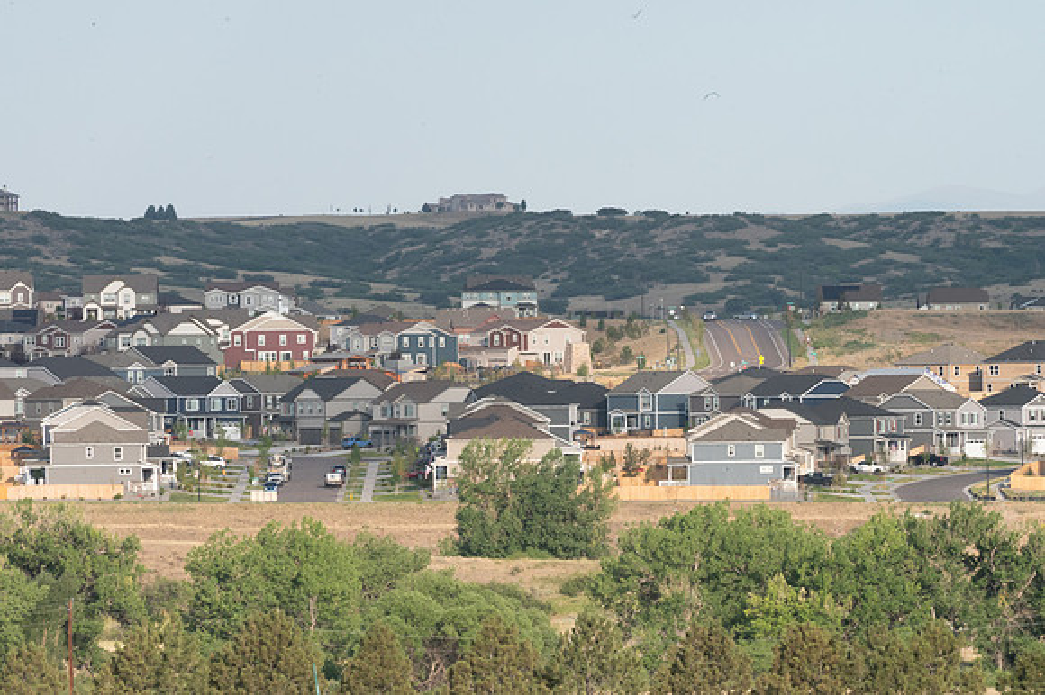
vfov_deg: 3.3
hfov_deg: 5.0
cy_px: 348
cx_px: 522
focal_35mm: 414
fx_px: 12012
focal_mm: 400
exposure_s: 1/250
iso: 2000
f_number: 29
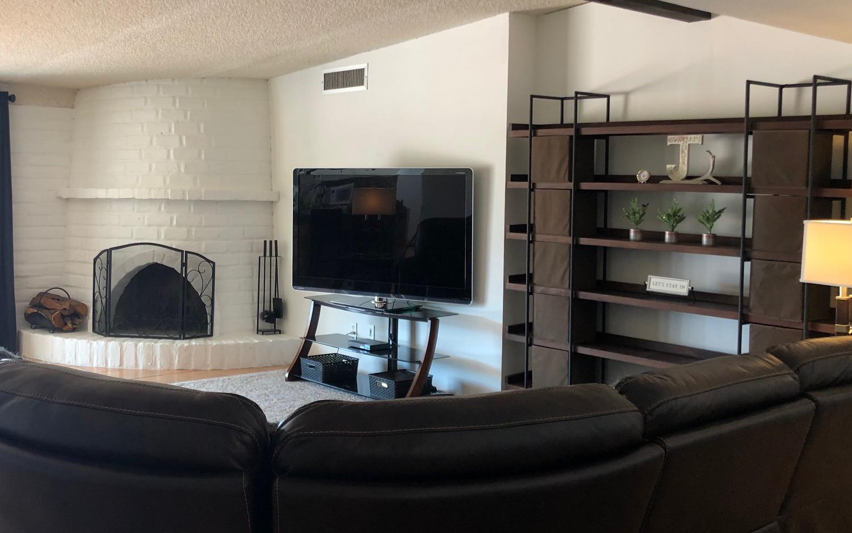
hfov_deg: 48.9
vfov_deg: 31.9
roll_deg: -2.2
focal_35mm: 40
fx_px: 929
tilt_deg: -1.0
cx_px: 337
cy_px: 218
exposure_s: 1/20
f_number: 1.8
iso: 40
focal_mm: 3.99
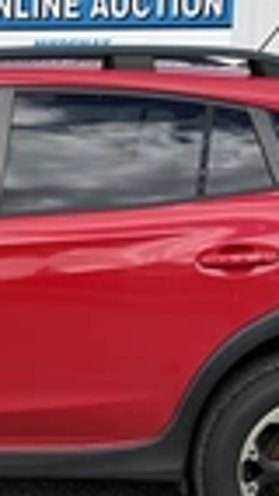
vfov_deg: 23.9
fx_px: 1169
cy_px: 279
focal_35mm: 89
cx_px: -91
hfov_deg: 13.1
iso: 25
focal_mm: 3
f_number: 1.8
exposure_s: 1/1076
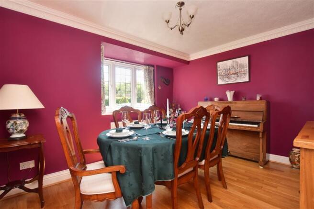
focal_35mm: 15
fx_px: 131
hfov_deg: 100.4
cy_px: 104
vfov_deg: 77.3
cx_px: 157
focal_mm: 10
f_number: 6.3
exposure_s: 1/160
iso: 400
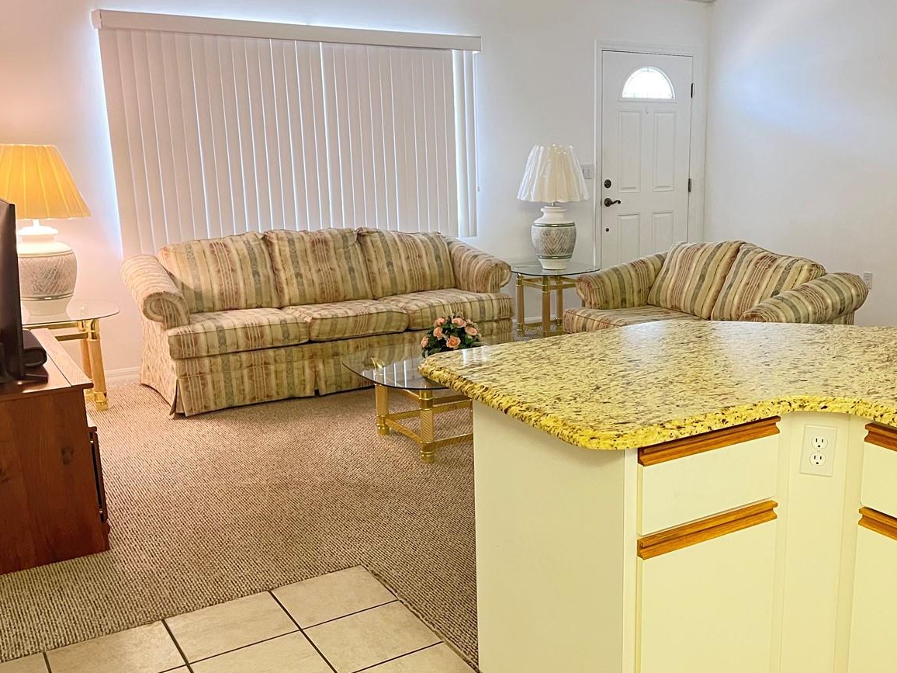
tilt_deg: -14.2
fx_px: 933
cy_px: 353
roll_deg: +0.1
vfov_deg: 39.6
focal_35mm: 36
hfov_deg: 50.4
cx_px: 604
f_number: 1.6
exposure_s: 1/60
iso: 400
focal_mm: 5.1
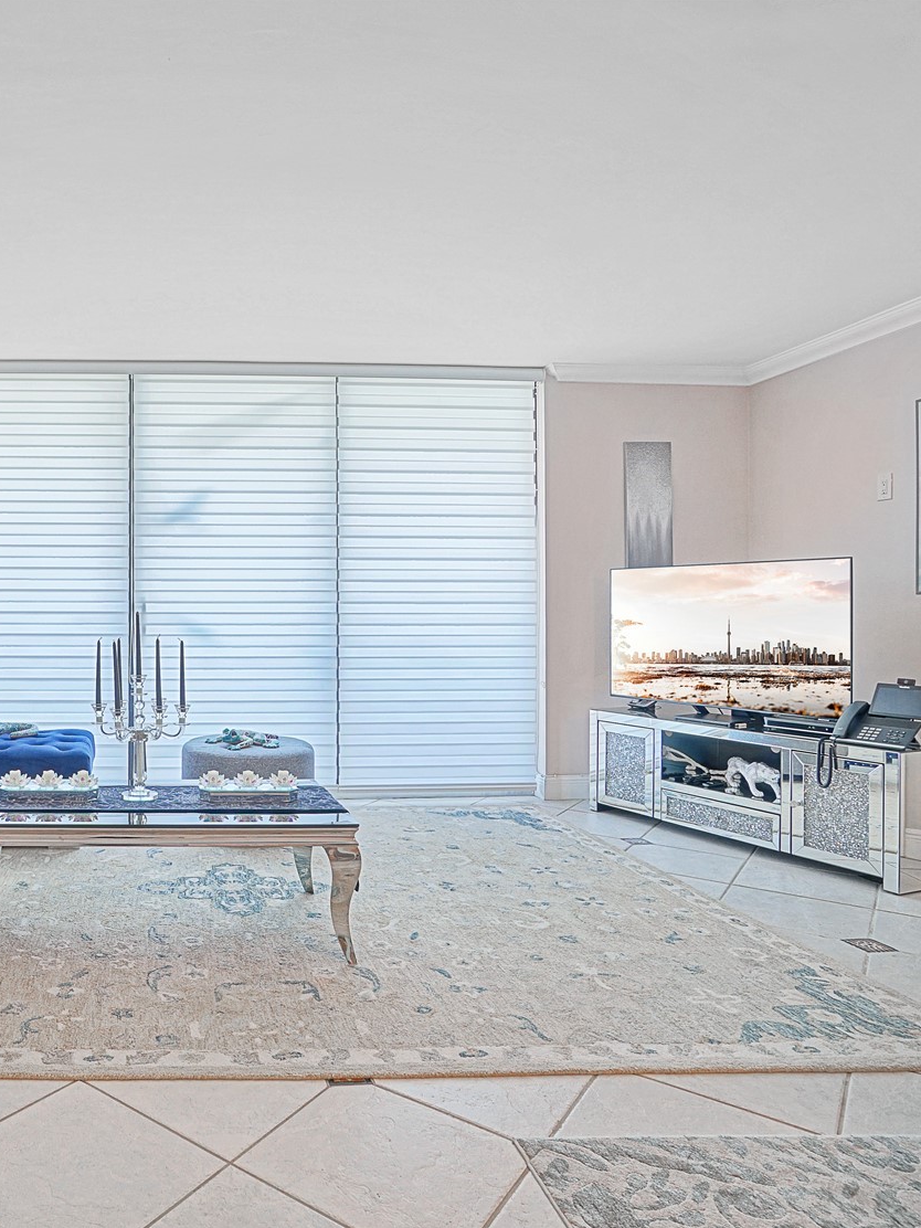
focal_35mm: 22
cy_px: 618
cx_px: 162
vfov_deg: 76.4
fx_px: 780
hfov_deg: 55.9
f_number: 7.1
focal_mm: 10
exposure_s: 1/13
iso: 320
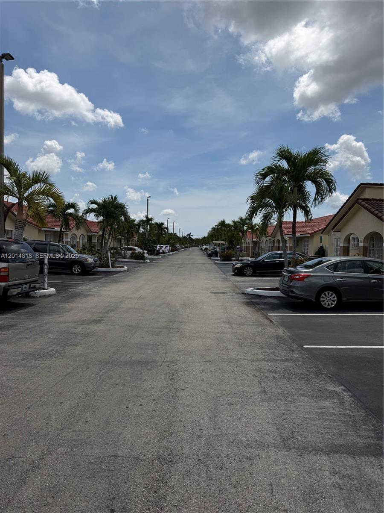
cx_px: 192
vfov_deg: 71.6
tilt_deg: -2.2
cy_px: 256
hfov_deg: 56.8
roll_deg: -0.8
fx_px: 355
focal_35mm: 24
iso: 80
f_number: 1.78
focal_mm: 6.76
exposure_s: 1/9091
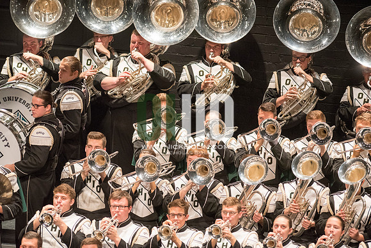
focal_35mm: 300
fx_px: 3092
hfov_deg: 6.9
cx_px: 186
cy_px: 124
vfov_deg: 4.6
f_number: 2.8
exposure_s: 1/500
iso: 4000
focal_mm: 300
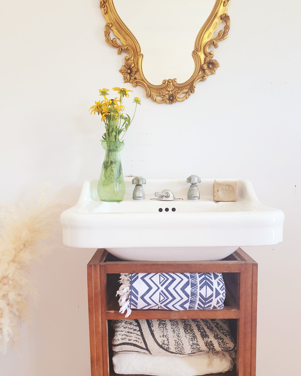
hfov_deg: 51.5
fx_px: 312
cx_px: 150
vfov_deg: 62.1
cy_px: 202
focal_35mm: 28
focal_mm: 4.3
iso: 200
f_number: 1.5
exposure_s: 1/50
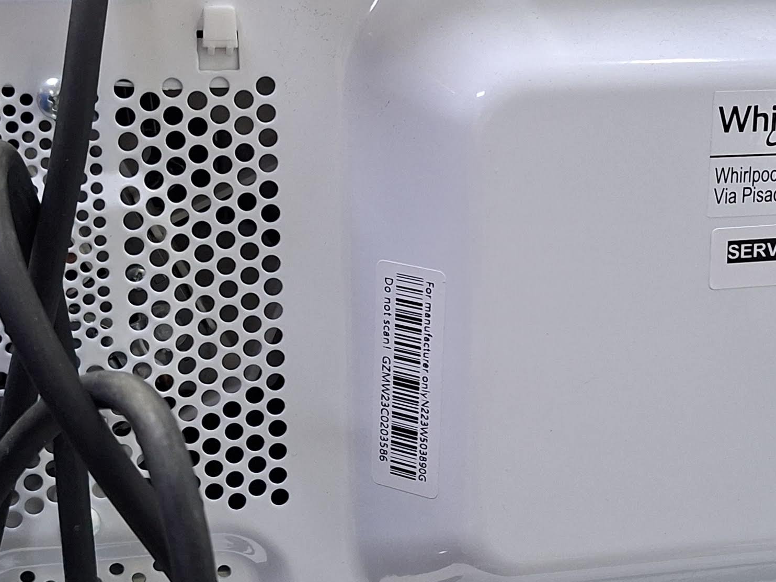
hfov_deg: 31.0
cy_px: 273
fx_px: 1390
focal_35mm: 62
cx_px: 511
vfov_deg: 23.6
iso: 250
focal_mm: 5.54
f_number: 1.8
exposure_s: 1/50
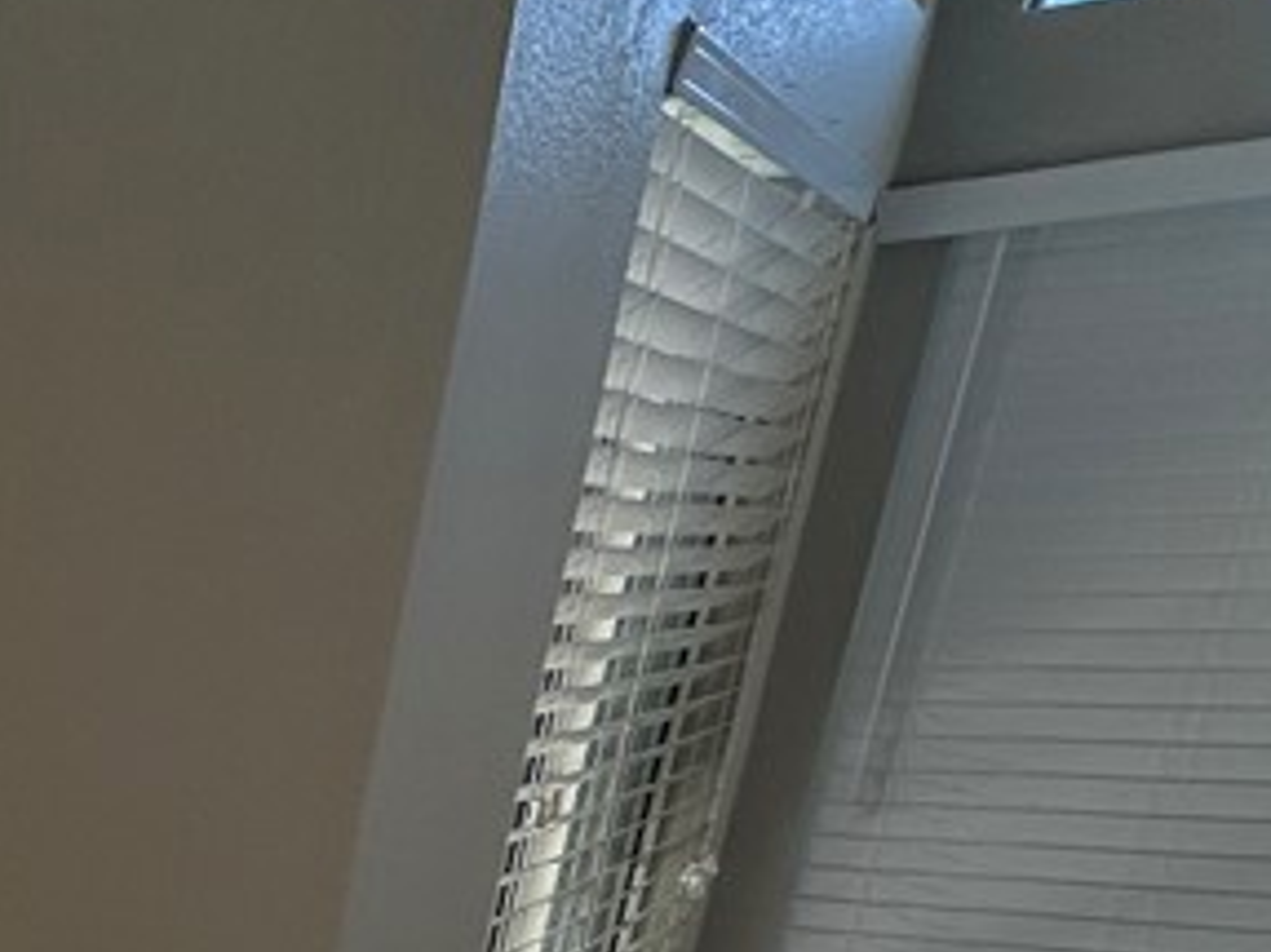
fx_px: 1835
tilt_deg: -20.1
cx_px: -748
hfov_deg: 25.6
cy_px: 1280
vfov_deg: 24.8
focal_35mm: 50
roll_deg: +1.5
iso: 40
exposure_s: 1/170
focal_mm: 2.22
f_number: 2.2
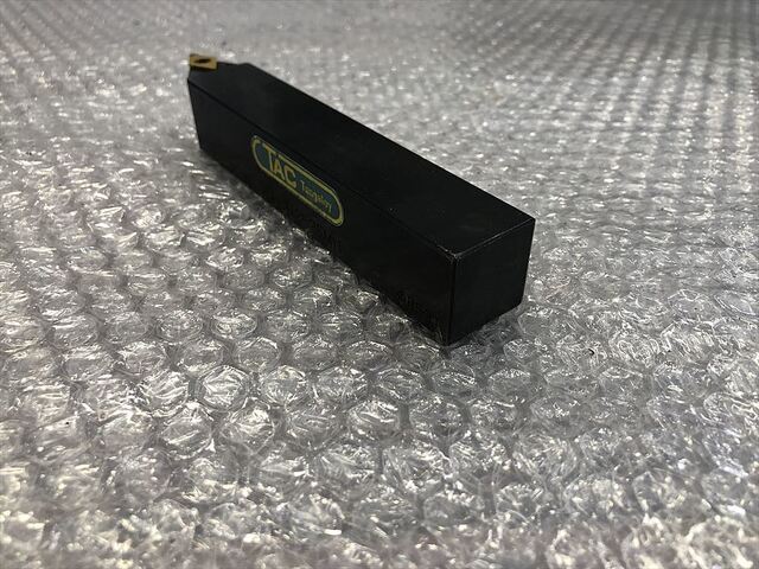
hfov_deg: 63.4
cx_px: 380
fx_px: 614
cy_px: 284
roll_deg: -0.1
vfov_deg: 49.7
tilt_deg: -35.3
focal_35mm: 28
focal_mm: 3.99
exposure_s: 1/33
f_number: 1.8
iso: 25
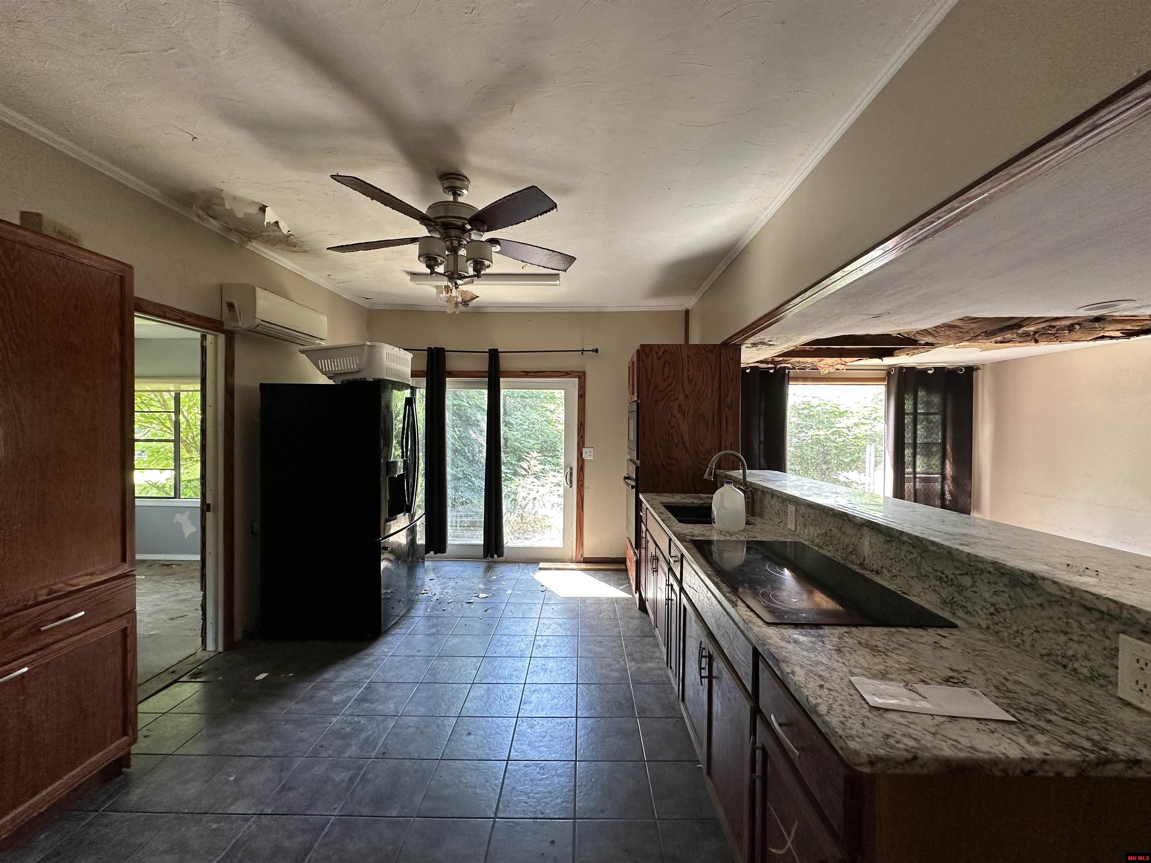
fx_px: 466
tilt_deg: -0.3
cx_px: 576
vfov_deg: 85.7
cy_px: 432
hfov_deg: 102.1
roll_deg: -1.3
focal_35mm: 14
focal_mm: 2.22
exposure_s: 1/99
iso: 160
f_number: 2.2
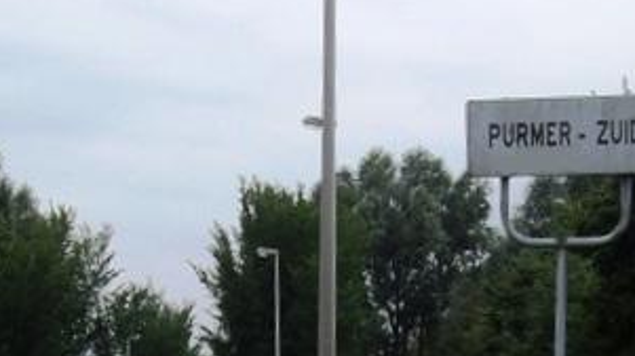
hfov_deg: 24.0
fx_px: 1481
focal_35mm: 88
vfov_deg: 13.5
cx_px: 162
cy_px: 356
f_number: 2.8
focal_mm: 7.9
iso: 64
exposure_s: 1/500
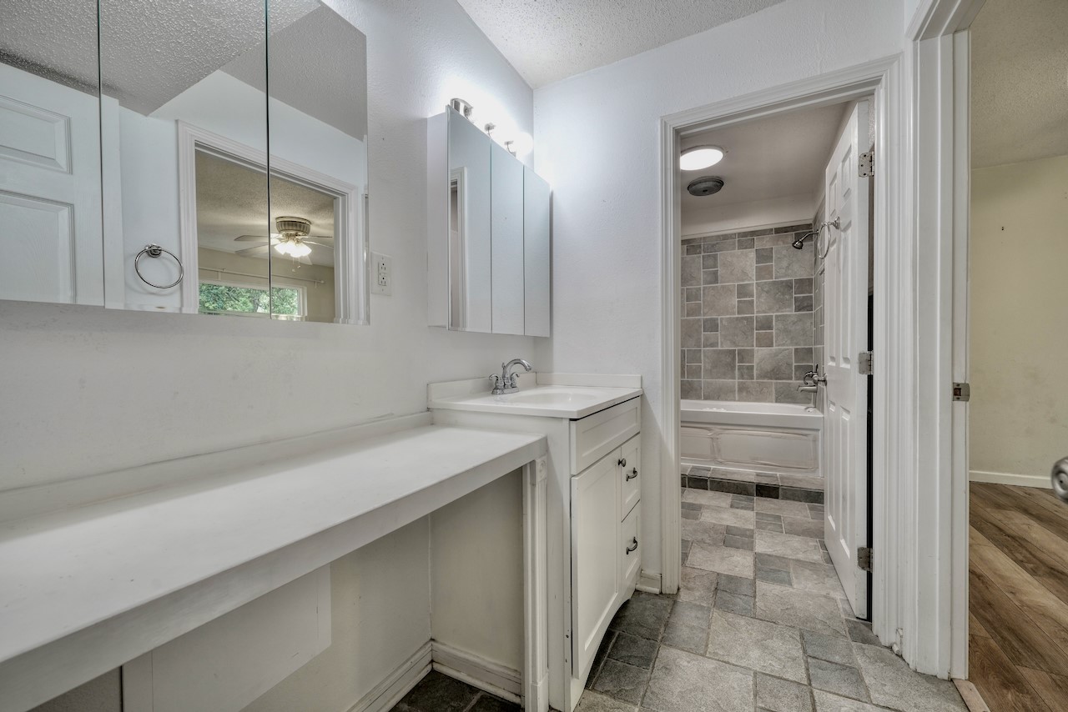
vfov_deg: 77.4
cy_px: 356
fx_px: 445
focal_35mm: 15
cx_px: 534
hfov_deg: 100.4
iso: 200
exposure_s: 1/2.5
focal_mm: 15
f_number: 8
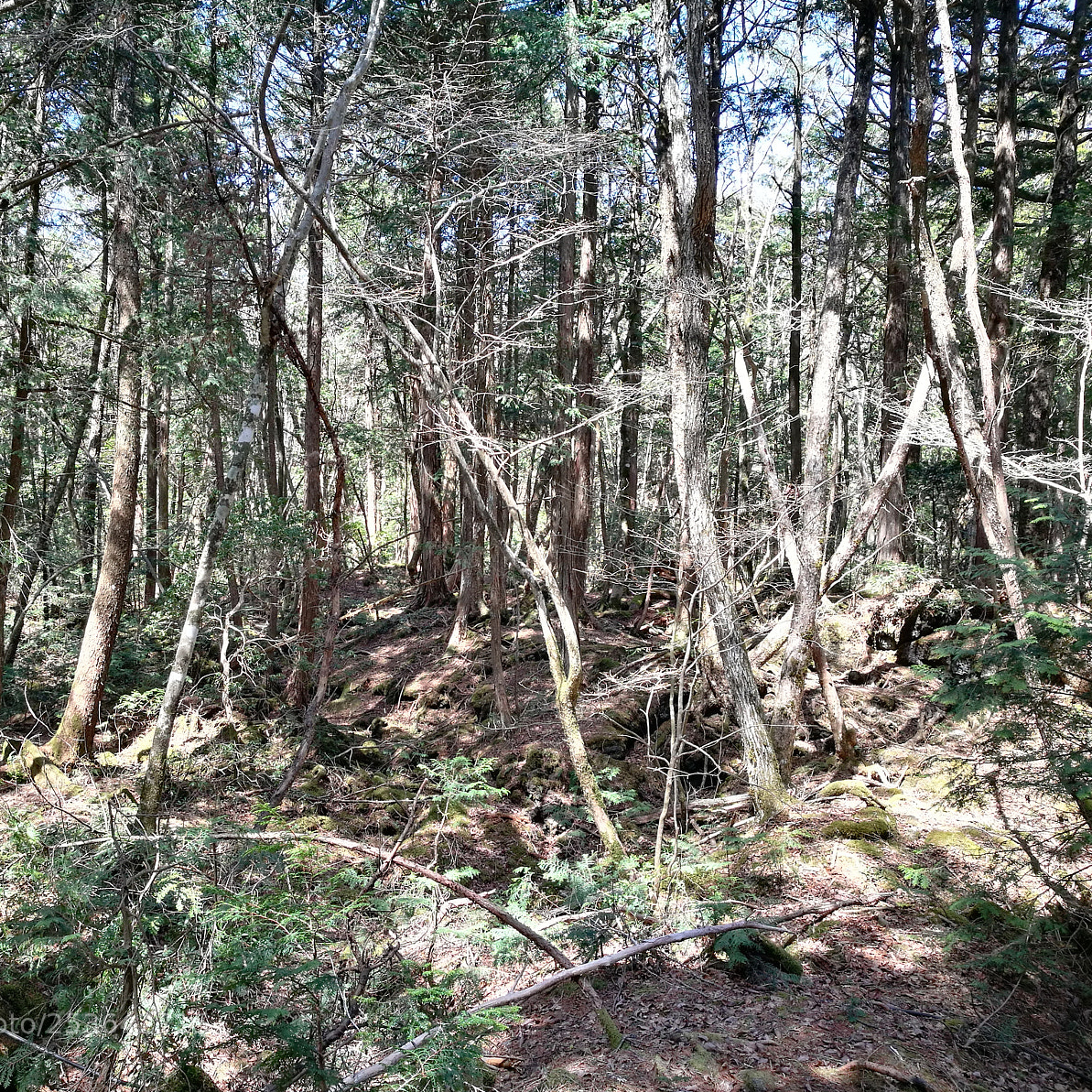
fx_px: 1142
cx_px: 462
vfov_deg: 51.1
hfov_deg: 50.9
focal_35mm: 32
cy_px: 546
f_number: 2.2
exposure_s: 1/120
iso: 100
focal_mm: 4.5
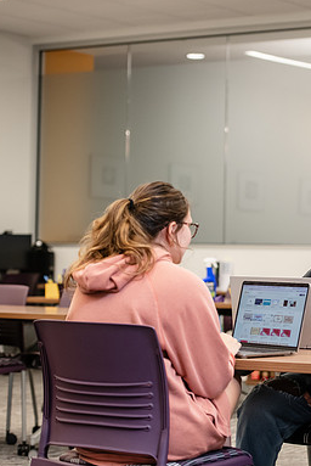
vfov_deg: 17.3
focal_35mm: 118
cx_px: 316
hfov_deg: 11.5
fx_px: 1526
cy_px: 232
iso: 1000
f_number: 3.2
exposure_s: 1/200
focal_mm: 78
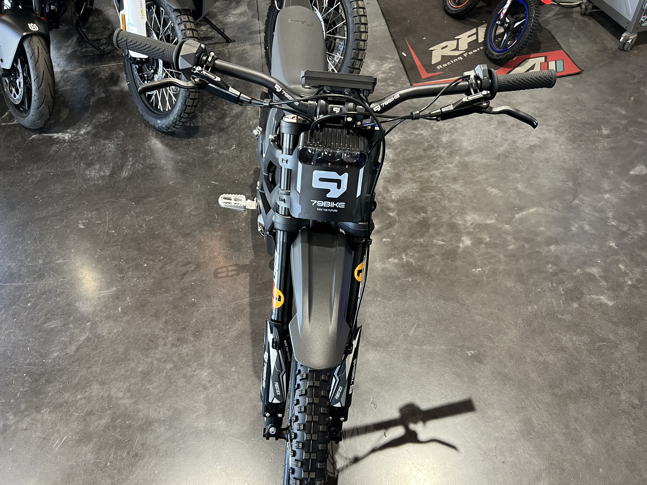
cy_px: 242
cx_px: 324
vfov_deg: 53.1
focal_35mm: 26
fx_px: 486
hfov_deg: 67.3
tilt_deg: -49.6
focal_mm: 5.7
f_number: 1.5
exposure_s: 1/60
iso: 160
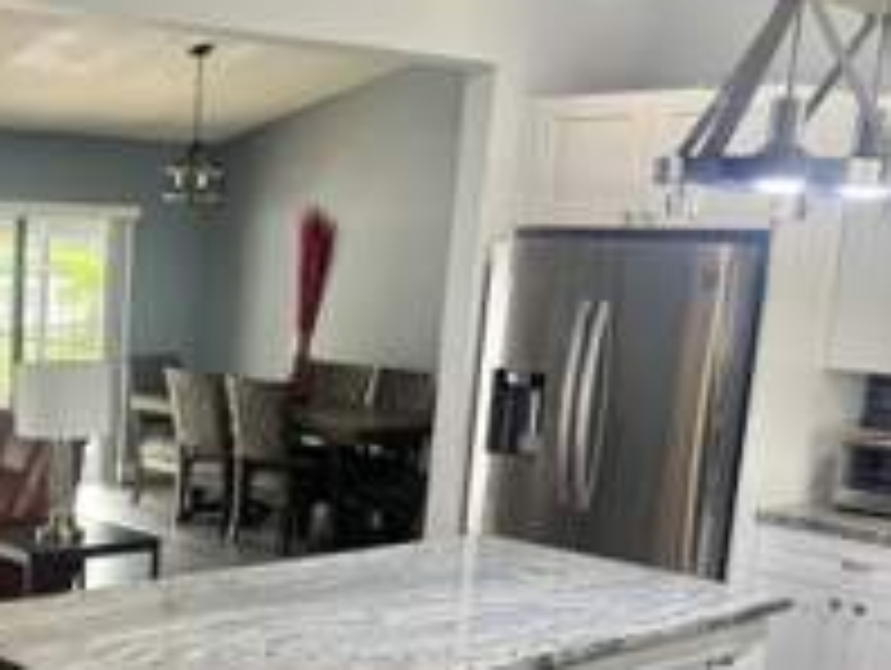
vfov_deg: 24.9
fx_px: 1495
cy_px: 533
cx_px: 50
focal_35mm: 58
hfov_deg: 31.3
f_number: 1.78
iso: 160
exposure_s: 1/60
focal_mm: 6.76
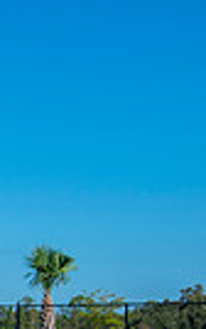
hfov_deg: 8.7
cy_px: 350
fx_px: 1067
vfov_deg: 17.0
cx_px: -446
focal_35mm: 119
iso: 80
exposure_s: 1/250
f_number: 9
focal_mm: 27
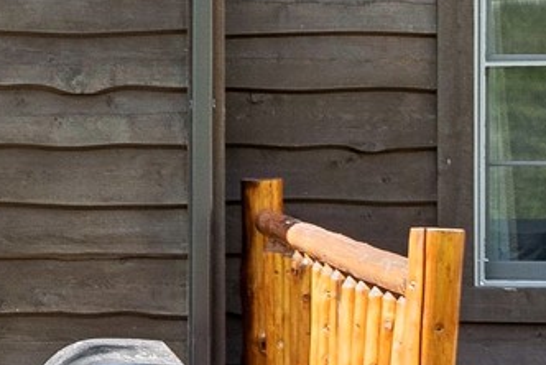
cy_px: -35
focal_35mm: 196
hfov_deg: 9.3
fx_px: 2975
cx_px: -788
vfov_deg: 7.0
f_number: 6.3
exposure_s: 1/125
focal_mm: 20
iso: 100
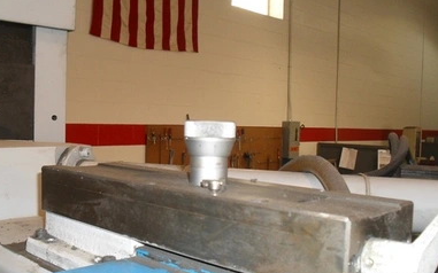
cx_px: 214
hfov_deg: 50.4
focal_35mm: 39
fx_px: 465
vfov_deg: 32.7
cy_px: 150
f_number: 3.2
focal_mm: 6.3
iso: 200
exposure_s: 1/45
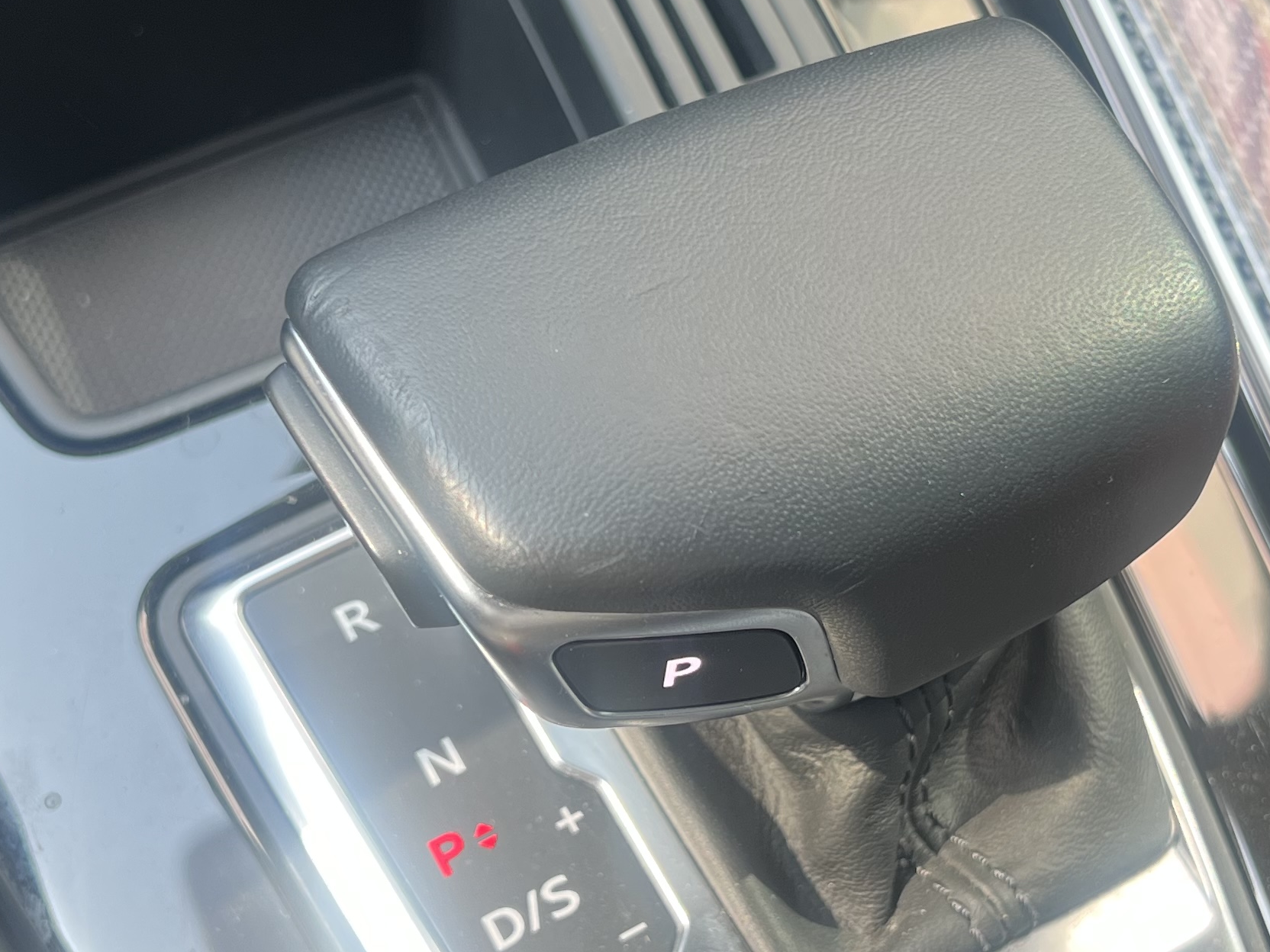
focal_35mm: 63
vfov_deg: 23.3
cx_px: 653
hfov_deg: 30.7
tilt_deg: -52.2
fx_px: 2311
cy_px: 471
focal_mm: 5.7
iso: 40
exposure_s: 1/121
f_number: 1.5
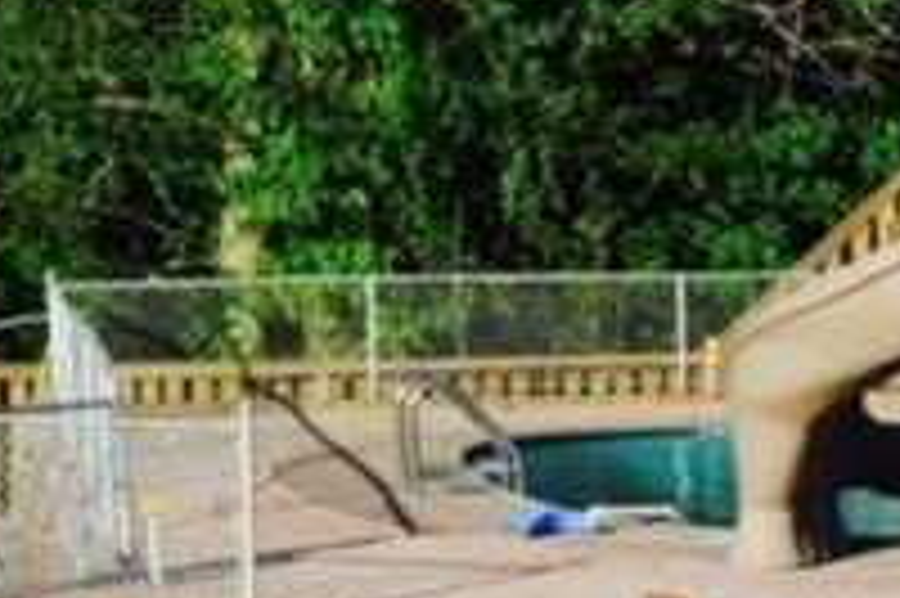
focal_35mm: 200
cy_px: 243
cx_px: 724
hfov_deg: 10.3
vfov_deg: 6.9
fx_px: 4996
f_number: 11
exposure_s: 1/400
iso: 400
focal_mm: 26
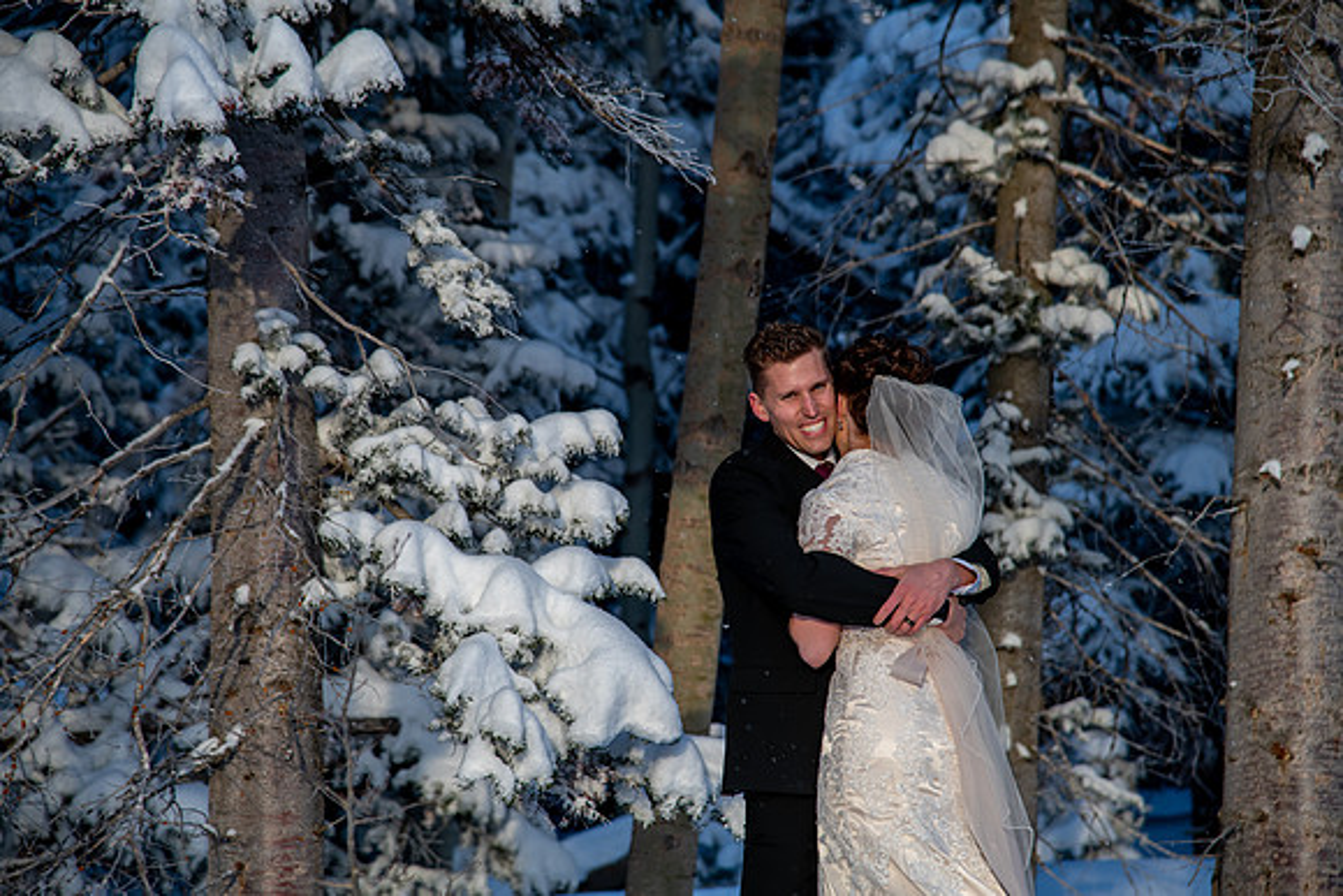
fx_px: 4478
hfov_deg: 17.1
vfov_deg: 11.4
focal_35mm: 120
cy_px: 448
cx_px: 672
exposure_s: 1/320
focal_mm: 120
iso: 320
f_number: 5
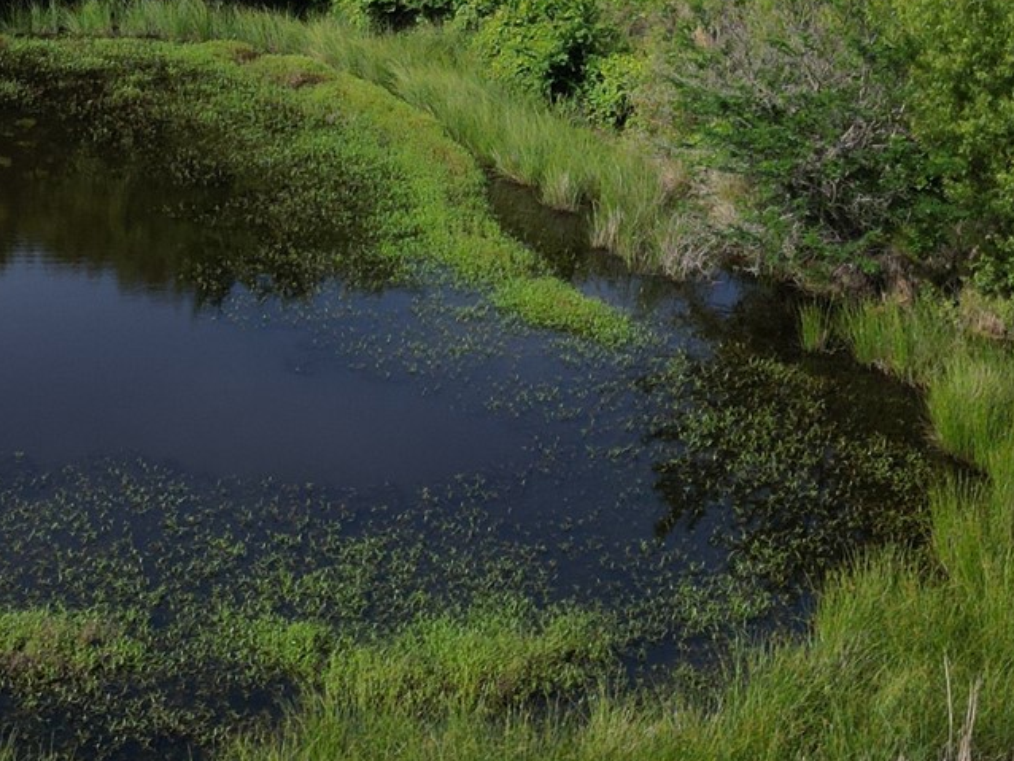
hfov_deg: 24.6
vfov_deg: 18.8
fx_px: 2256
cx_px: 118
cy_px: 52
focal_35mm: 77
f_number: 1.7
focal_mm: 6.72
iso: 110
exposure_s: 1/2500
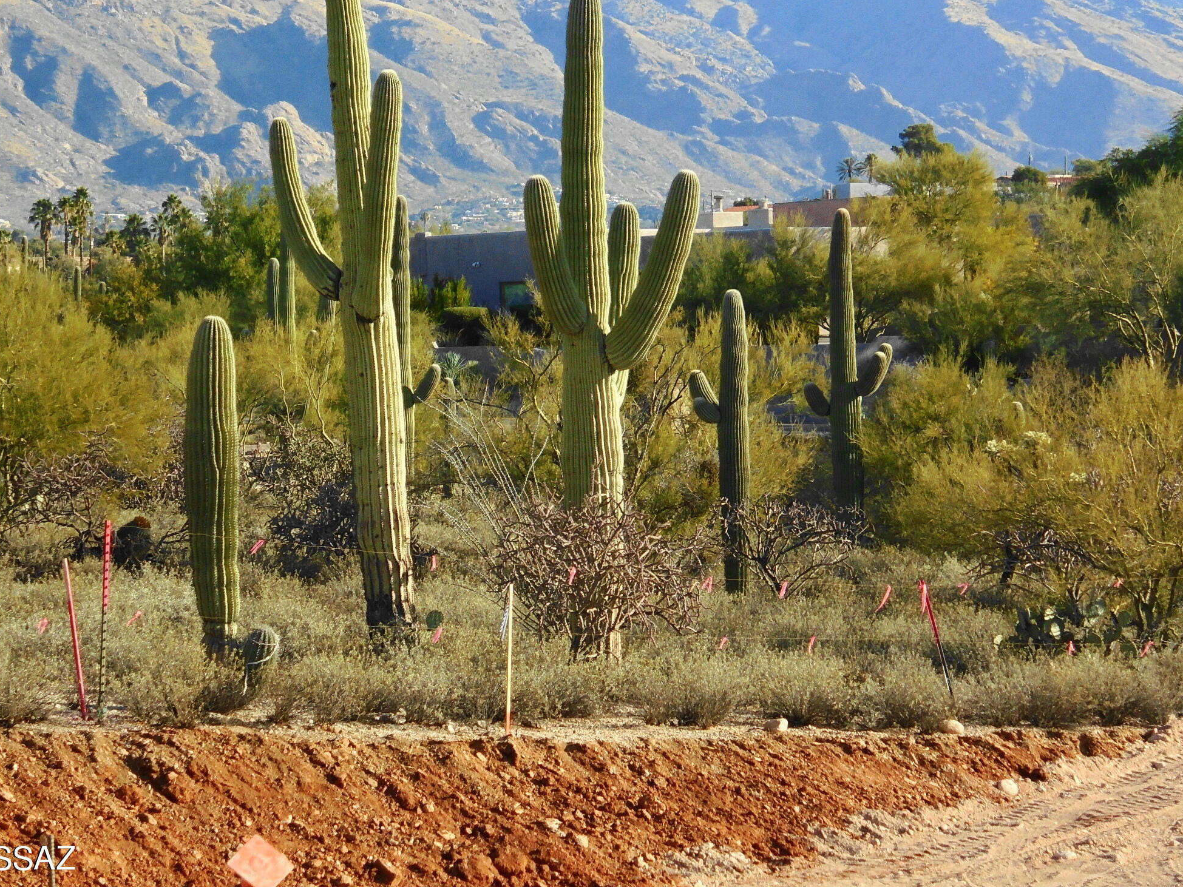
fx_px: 4272
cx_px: 623
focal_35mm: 125
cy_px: 322
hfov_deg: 15.8
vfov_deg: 11.8
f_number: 4.7
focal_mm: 16.9
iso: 100
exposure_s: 1/320
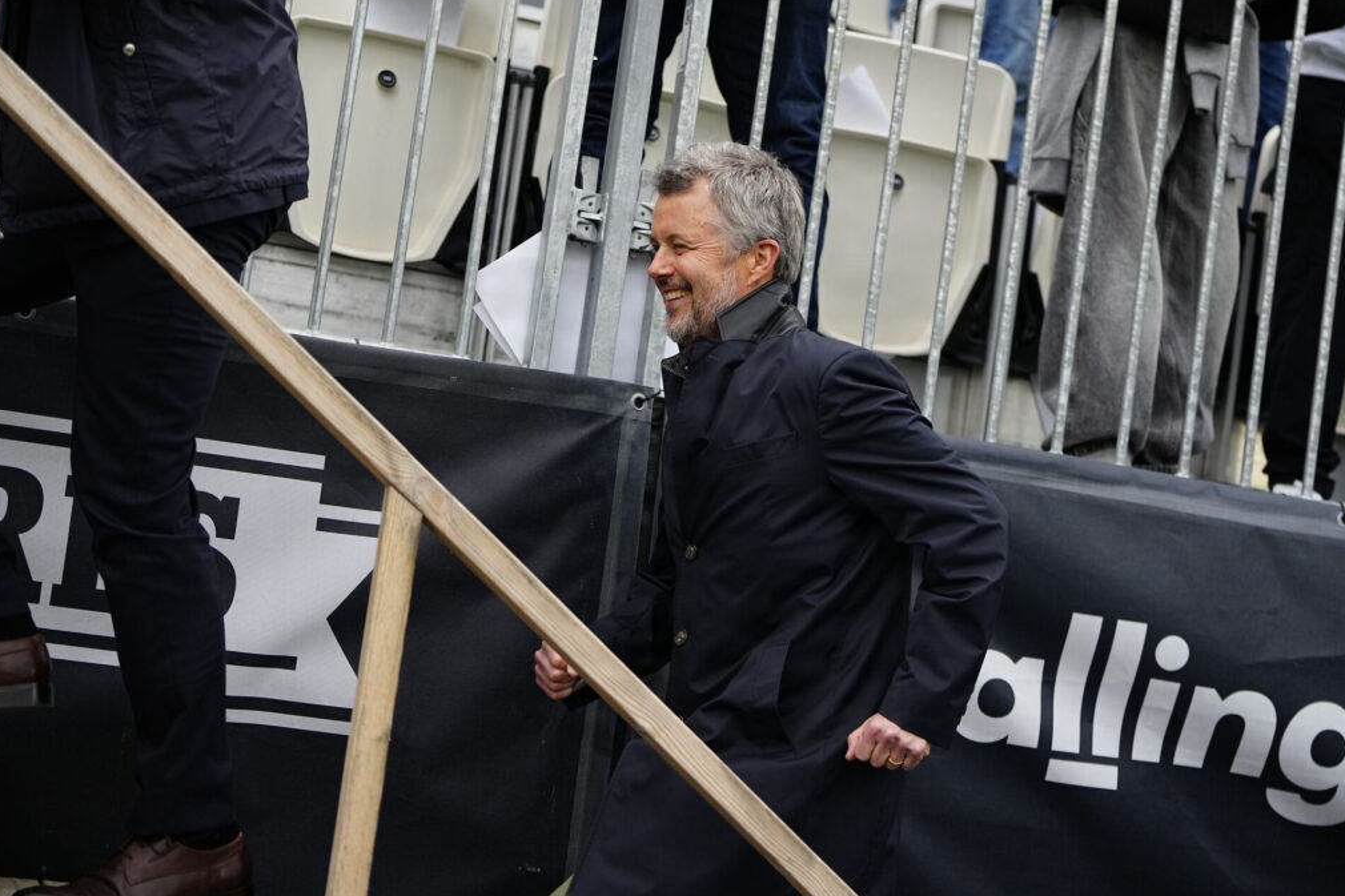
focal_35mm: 71
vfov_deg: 19.2
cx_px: 675
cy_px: 447
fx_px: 2652
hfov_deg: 28.5
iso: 1000
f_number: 2.8
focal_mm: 70
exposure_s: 1/2500
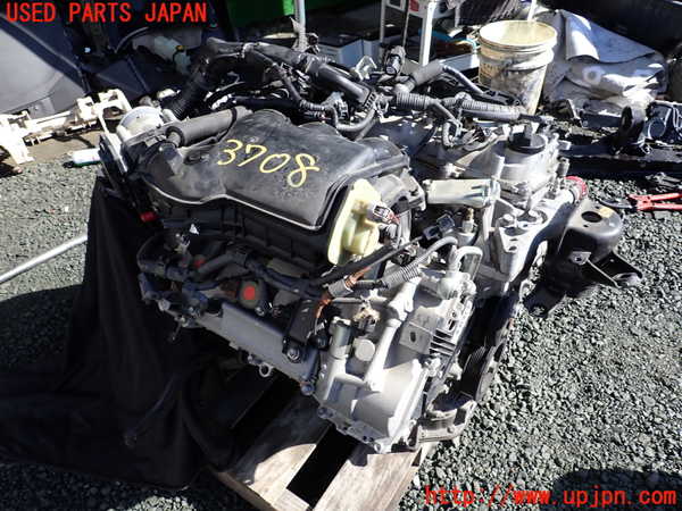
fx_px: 493
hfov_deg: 69.4
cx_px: 341
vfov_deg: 54.9
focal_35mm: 25
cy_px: 256
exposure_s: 1/400
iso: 100
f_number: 2.8
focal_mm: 4.5
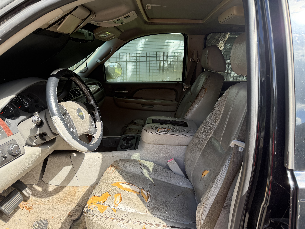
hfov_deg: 71.6
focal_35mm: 24
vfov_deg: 56.8
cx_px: 152
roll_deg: -3.0
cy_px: 114
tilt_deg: -16.7
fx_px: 211
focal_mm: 6.76
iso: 100
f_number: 1.78
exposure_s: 1/612
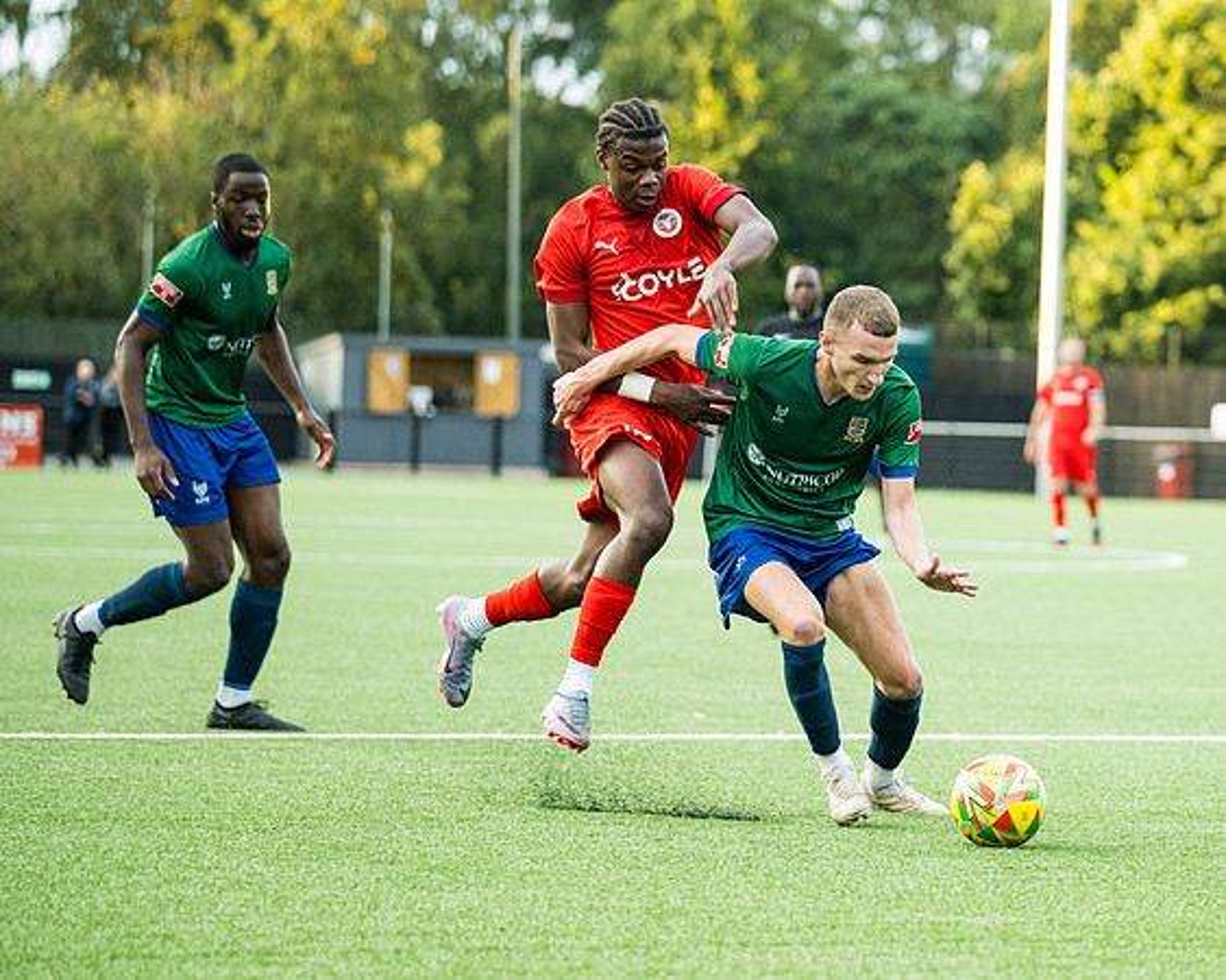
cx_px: 990
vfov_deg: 8.0
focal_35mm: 192
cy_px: 537
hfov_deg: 10.0
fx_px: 6966
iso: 800
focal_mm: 110
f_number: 2.8
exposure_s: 1/640
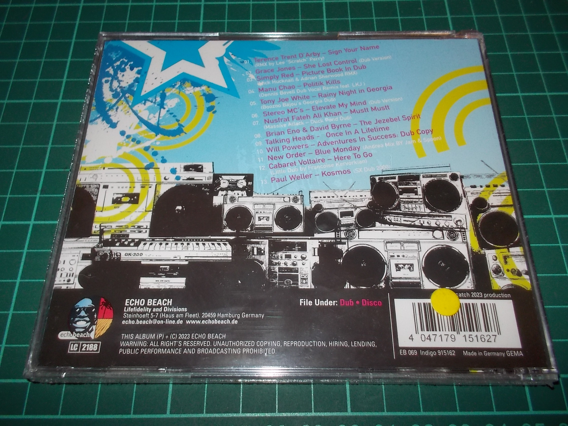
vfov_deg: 48.2
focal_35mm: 29
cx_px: 284
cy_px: 213
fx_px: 476
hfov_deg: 61.7
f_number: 3.3
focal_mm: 4.1
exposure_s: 1/30
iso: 200
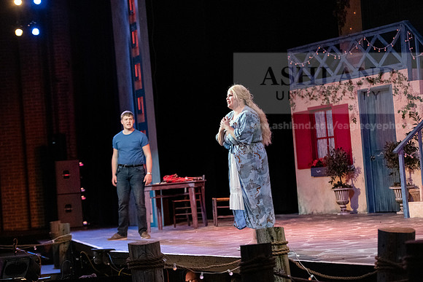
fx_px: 1081
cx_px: 212
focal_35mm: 92
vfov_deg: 14.9
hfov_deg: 22.1
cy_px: 141
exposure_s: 1/320
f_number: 2.8
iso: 4000
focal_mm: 92
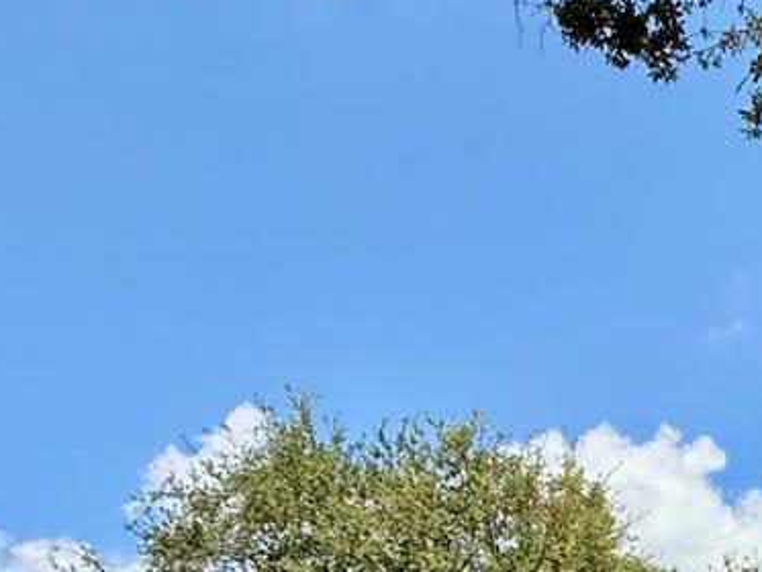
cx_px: 1085
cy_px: 948
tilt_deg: +0.9
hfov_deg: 25.7
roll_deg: -0.7
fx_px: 1321
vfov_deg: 19.8
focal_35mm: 60
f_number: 2.2
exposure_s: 1/1399
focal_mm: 2.22
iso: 50
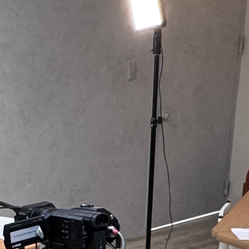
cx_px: -14
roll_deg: +3.1
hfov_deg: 19.5
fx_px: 700
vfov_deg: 18.6
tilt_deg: -23.7
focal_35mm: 86
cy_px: 334
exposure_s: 1/120
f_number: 2.2
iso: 250
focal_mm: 2.22
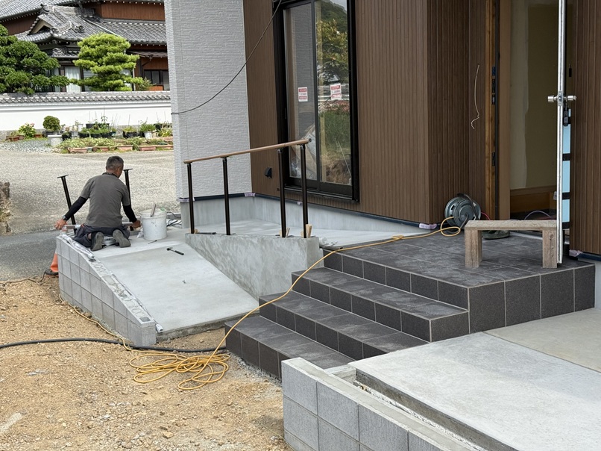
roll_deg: +1.4
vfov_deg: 30.3
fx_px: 833
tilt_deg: -8.2
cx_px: 300
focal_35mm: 48
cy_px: 226
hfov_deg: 39.7
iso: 64
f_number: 1.78
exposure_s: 1/3096
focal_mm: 6.76
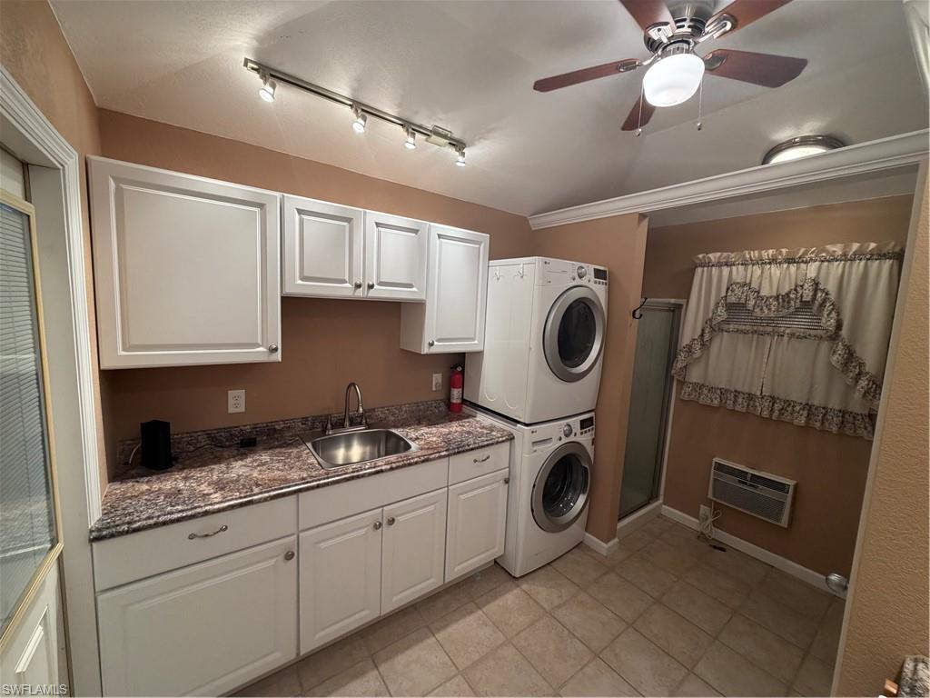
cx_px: 465
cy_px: 349
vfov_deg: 85.7
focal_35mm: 14
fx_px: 376
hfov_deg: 102.1
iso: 320
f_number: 2.2
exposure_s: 1/120
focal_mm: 2.22
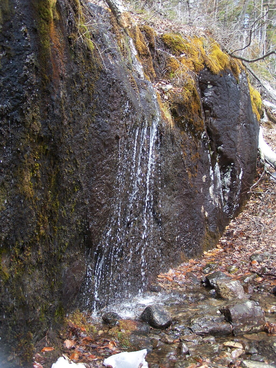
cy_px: 184
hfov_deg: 30.3
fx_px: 510
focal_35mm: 48
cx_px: 138
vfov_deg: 39.7
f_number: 3
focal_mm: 8
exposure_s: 1/250
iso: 80
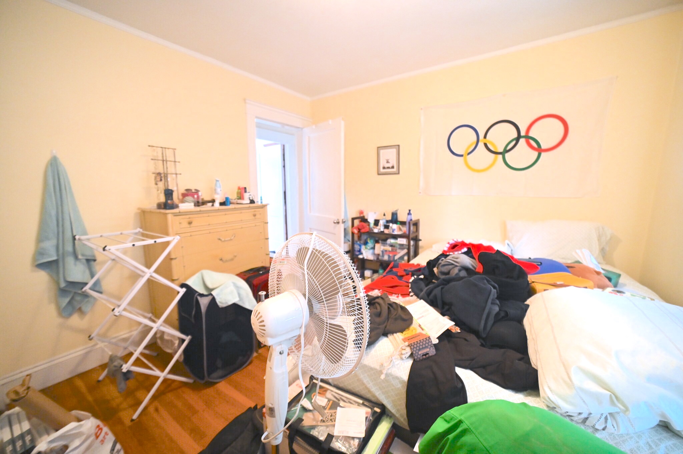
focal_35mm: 14
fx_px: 265
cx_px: 342
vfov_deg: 81.1
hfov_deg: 104.3
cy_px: 227
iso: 2800
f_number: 2.8
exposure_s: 1/125
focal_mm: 14
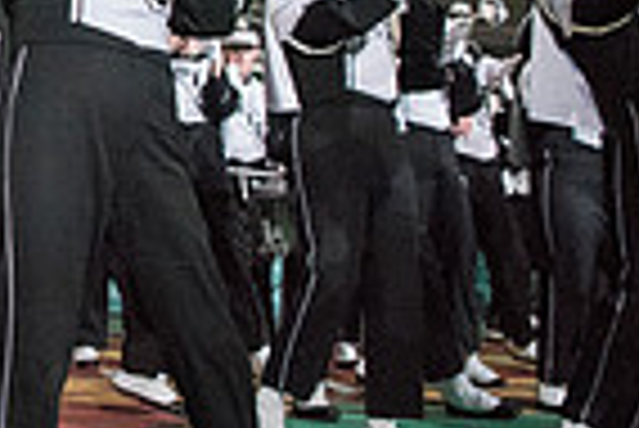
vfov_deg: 13.5
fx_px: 1741
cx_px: -392
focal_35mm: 98
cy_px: -137
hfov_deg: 17.9
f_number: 2.8
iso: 8000
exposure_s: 1/3200
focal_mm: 24
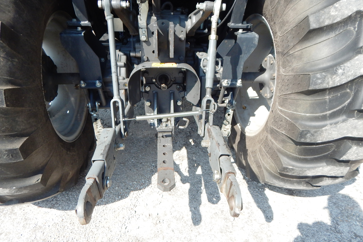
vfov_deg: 55.1
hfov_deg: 76.1
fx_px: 232
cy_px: 115
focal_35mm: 23
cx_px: 181
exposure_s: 1/640
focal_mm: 4
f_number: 3
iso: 125
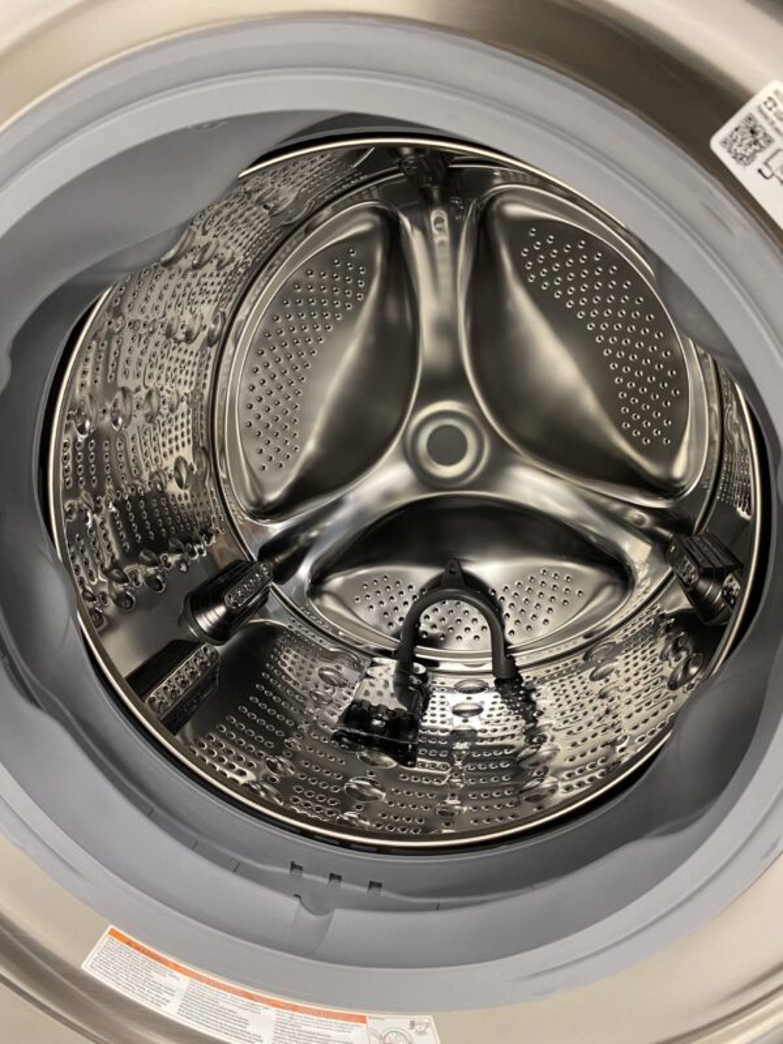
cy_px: 522
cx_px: 392
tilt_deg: -21.5
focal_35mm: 26
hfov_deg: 53.1
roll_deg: -6.8
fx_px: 784
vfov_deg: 67.3
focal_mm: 4.25
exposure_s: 1/44
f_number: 1.8
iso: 320
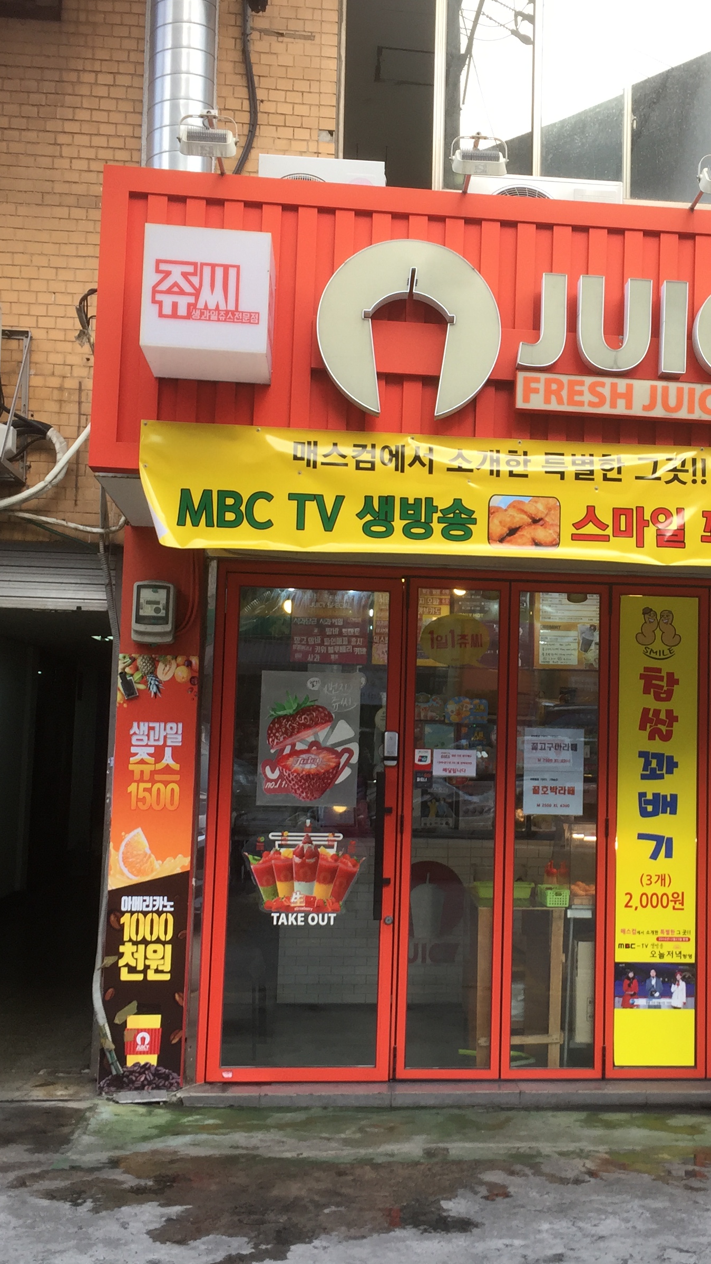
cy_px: 625
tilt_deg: +3.2
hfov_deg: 27.4
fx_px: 1441
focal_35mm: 43
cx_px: 511
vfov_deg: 47.4
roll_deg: -0.9
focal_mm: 4.15
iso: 32
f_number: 2.2
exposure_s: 1/120
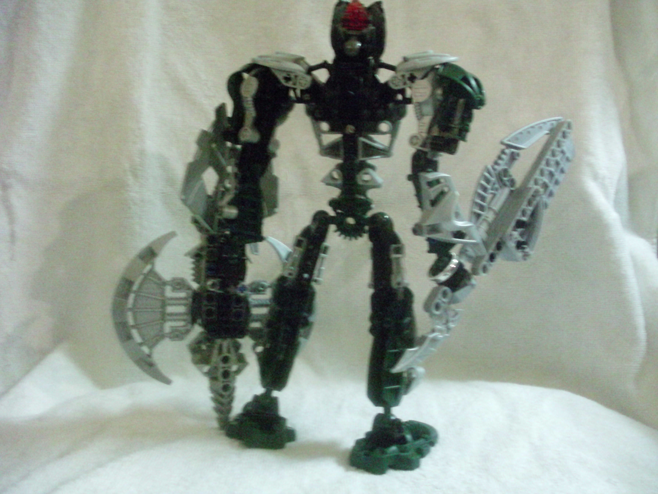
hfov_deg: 49.0
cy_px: 247
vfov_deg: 37.7
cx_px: 329
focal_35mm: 38
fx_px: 722
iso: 1600
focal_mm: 6.3
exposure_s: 1/19
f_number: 3.1
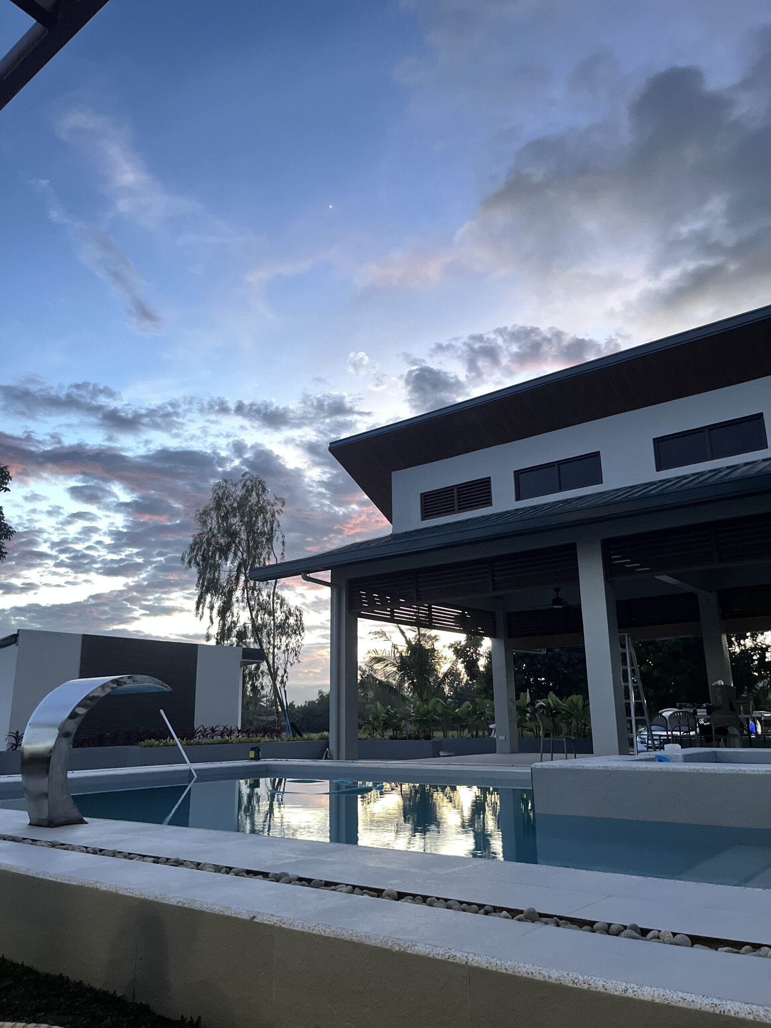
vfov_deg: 67.3
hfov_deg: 53.1
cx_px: 386
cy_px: 514
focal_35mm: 26
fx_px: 772
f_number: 1.6
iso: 1600
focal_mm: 5.1
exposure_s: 1/15
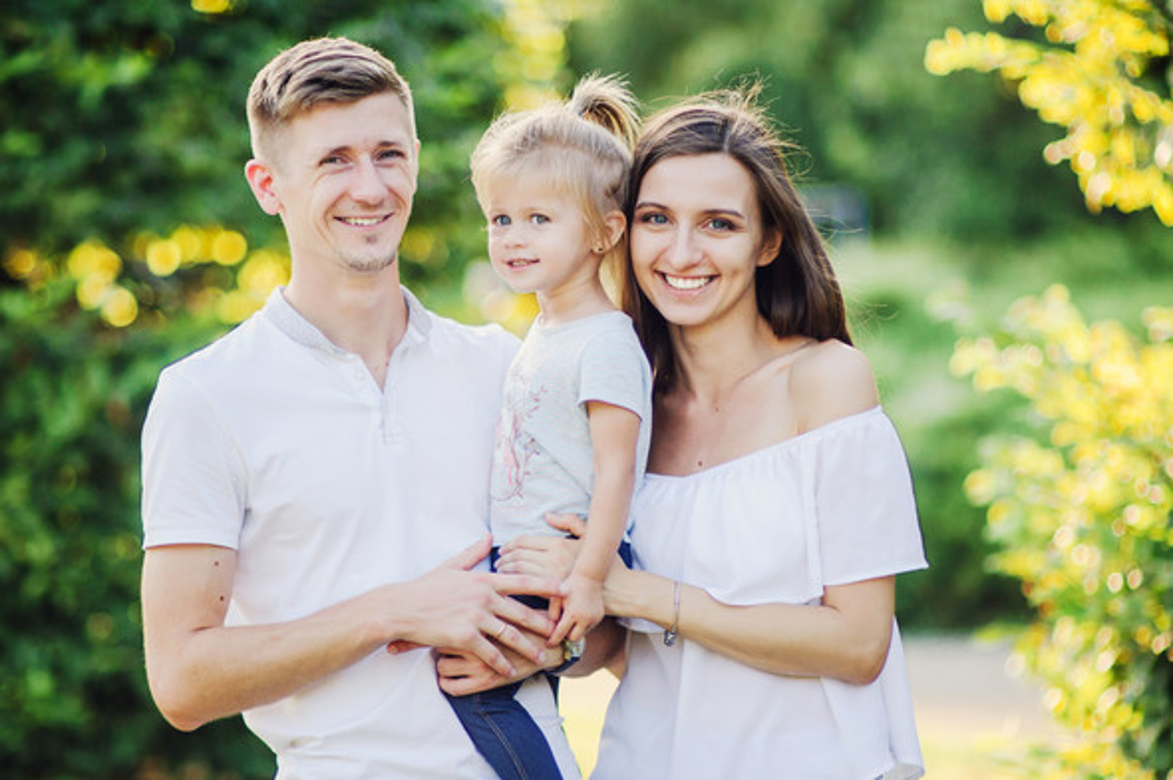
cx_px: 586
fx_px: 4150
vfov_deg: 10.7
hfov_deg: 16.1
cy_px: 390
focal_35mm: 128
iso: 200
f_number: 1.6
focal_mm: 85
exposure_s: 1/1600
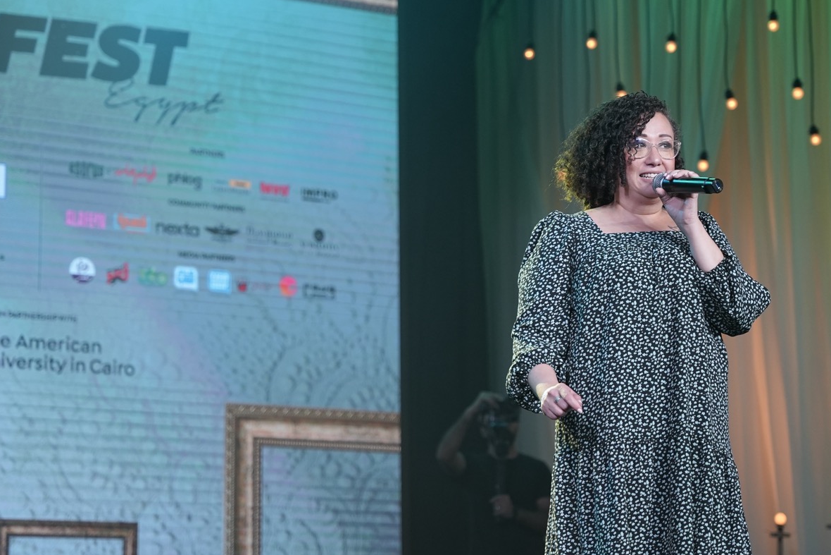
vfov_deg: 12.5
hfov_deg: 18.7
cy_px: 202
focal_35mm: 109
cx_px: 378
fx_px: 2520
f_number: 2.8
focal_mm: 67.1
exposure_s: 1/250
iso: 1000
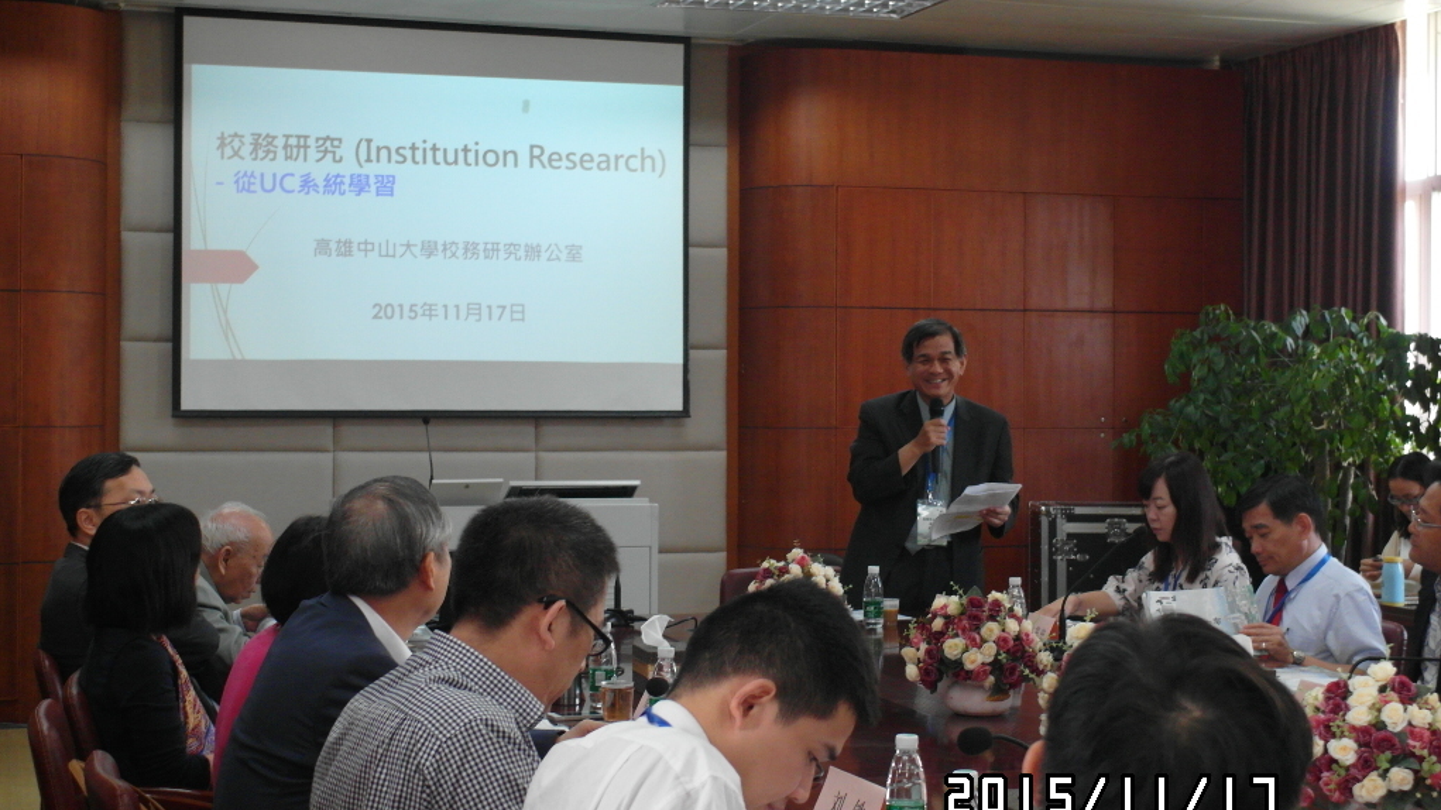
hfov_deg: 35.5
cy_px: 375
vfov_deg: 20.4
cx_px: 720
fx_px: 2254
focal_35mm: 59
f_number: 2.6
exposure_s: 1/30
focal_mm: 11.6
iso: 400
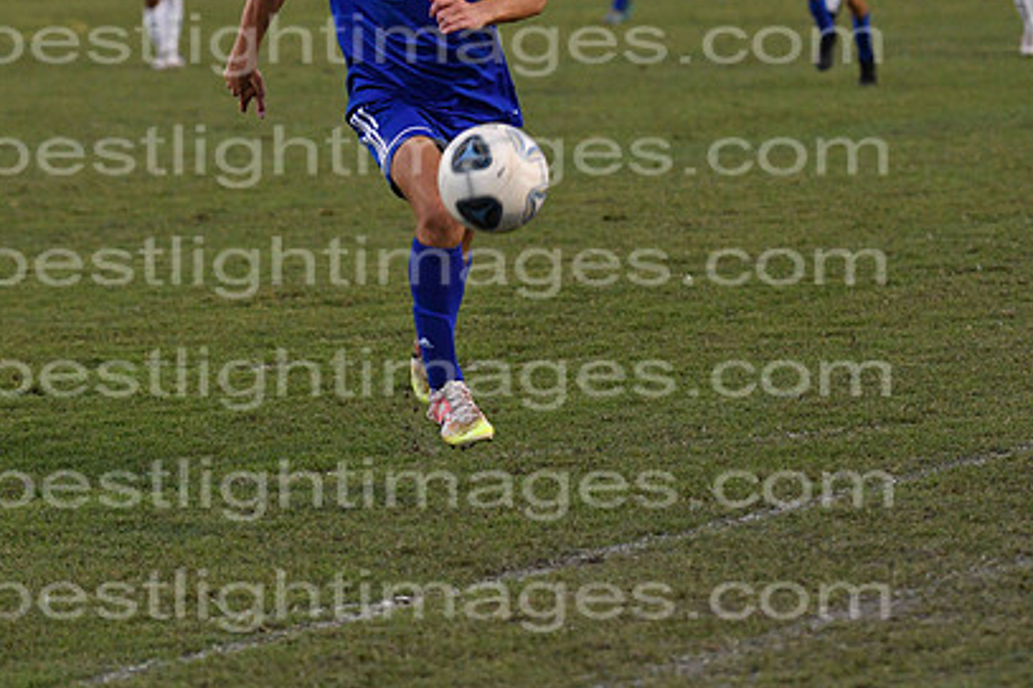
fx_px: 6445
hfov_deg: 9.2
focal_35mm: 225
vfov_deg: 6.1
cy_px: 212
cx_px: 317
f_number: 3.2
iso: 3200
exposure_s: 1/800
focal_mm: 105
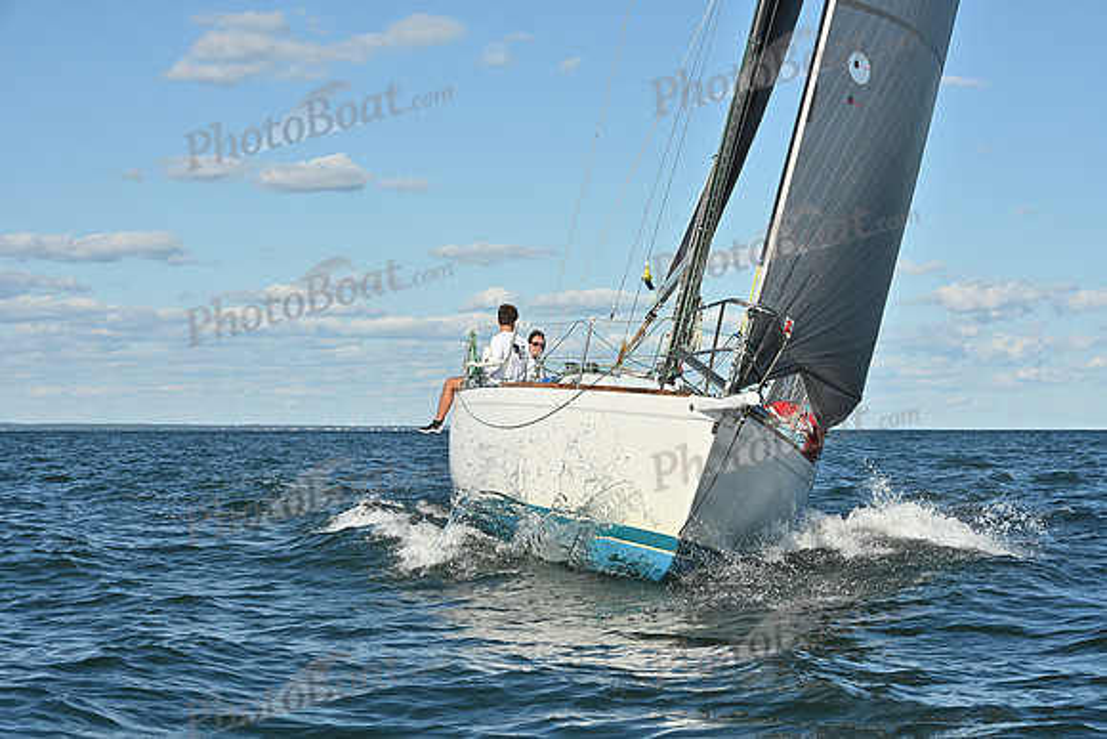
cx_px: 554
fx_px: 2614
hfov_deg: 23.9
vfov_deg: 16.1
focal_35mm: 85
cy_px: 370
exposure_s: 1/1250
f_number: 9
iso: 320
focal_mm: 85
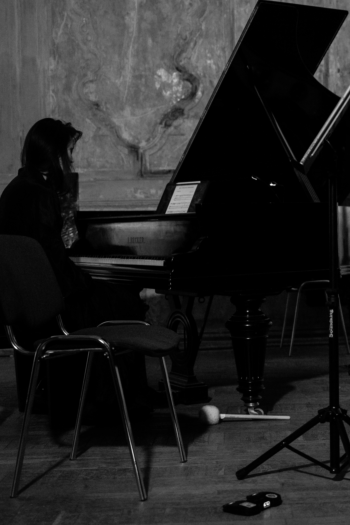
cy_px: 247
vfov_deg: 30.1
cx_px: 301
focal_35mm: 67
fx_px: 977
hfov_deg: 20.0
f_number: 2.8
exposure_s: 1/160
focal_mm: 42
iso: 5000
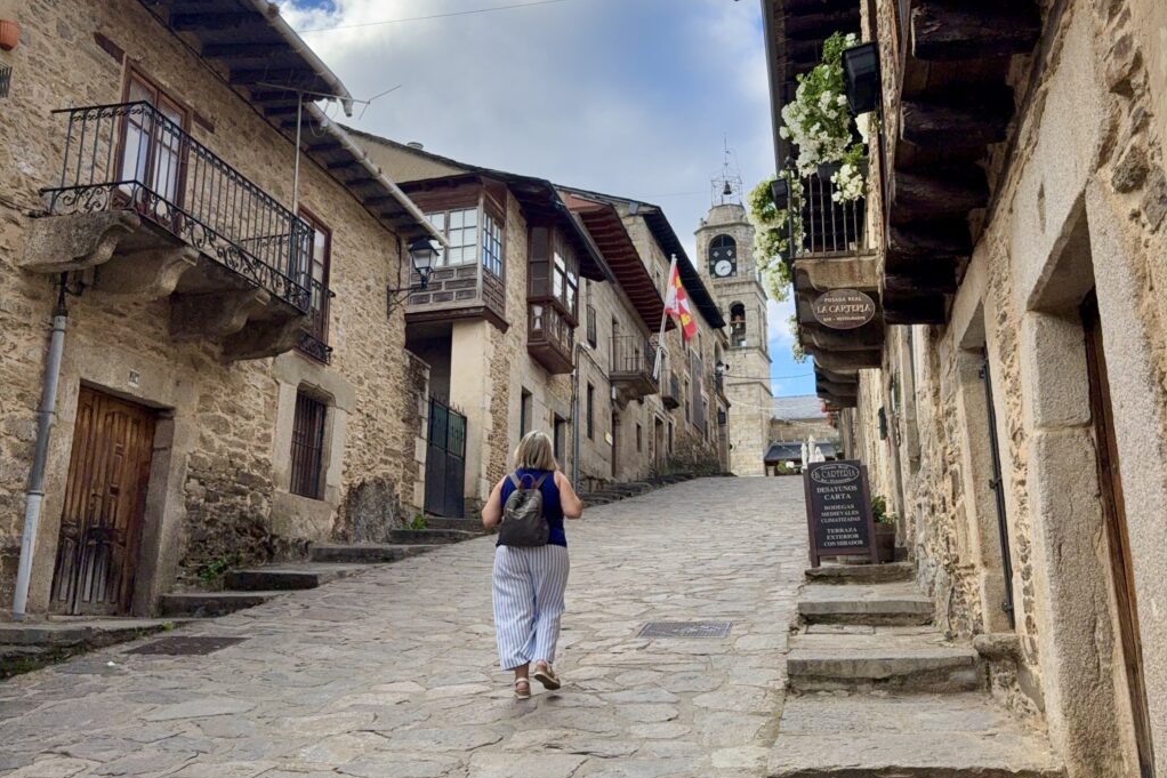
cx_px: 584
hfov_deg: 71.5
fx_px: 810
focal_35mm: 25
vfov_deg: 51.2
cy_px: 364
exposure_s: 1/2370
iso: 100
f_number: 1.78
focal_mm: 6.76
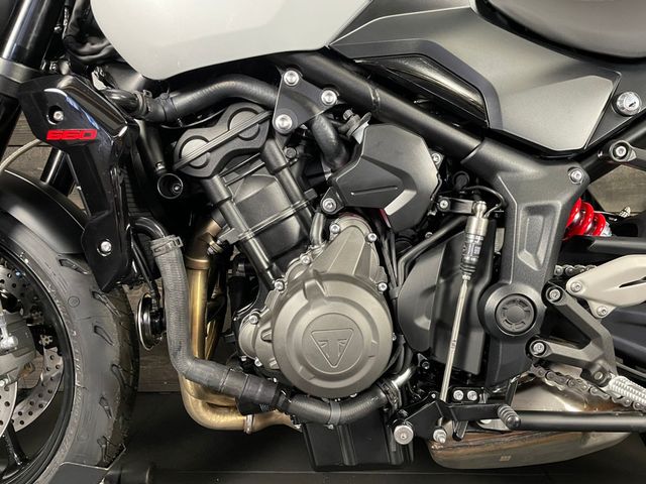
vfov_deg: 53.1
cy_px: 242
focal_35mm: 26
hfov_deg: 67.3
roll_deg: -0.5
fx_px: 485
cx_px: 323
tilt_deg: -4.3
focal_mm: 4.2
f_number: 1.6
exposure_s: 1/33
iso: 500
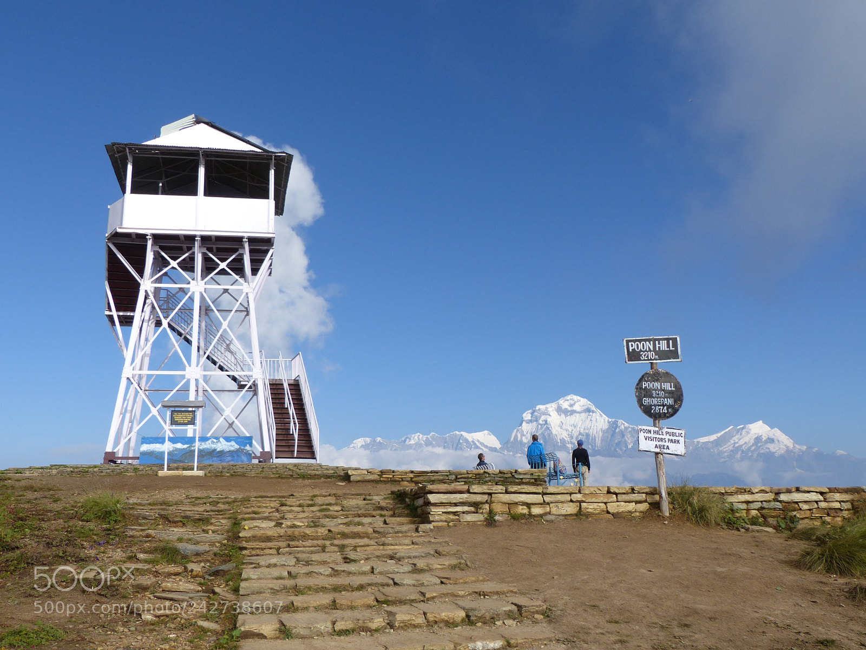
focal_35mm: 33
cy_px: 325
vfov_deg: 42.9
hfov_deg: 55.4
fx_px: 826
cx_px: 433
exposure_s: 1/1300
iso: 100
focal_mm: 5.9
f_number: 4
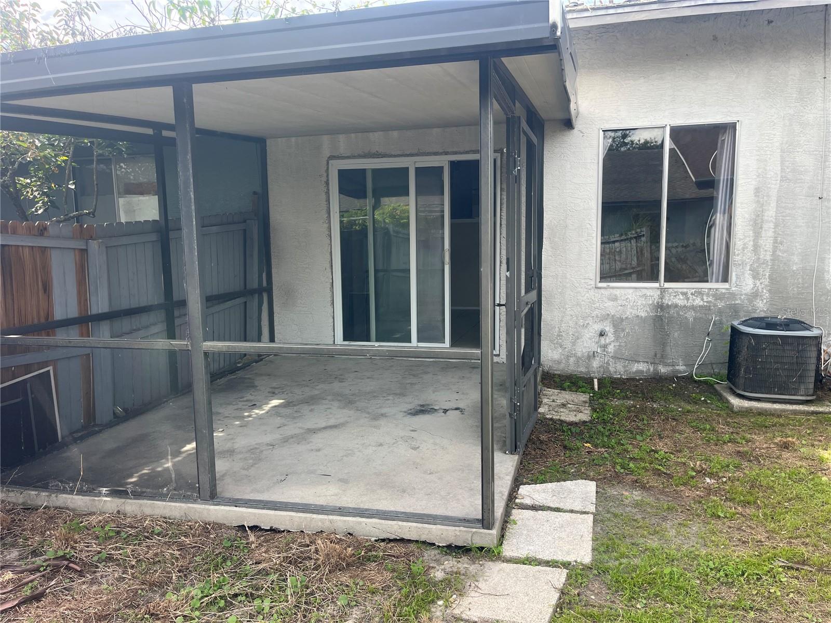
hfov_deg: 67.3
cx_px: 416
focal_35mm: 26
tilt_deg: -9.2
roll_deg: +0.3
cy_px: 312
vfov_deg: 53.1
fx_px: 624
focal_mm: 5.1
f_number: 1.6
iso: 50
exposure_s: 1/696
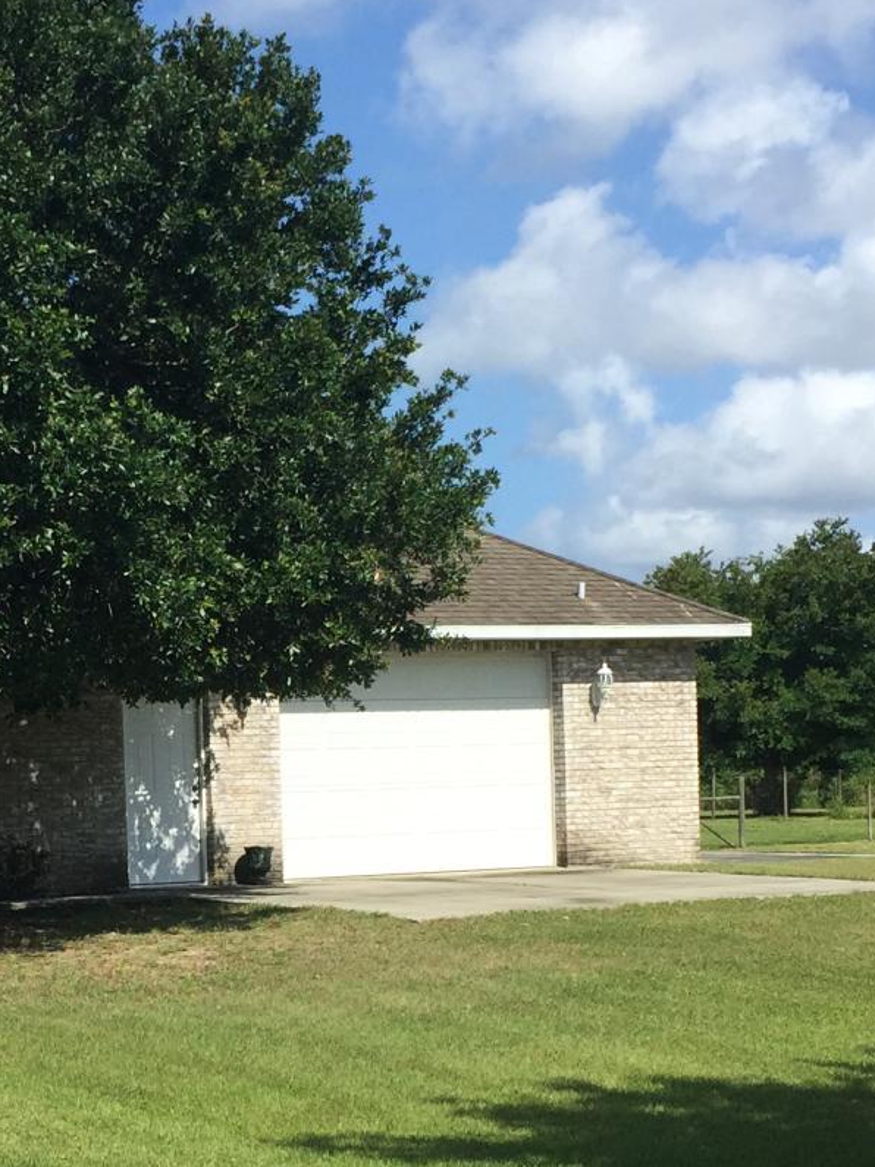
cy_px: 851
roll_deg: +1.6
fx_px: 2461
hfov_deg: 19.9
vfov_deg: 26.4
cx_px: 131
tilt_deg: -1.2
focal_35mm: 73
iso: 32
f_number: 2.2
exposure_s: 1/2083
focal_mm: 4.15
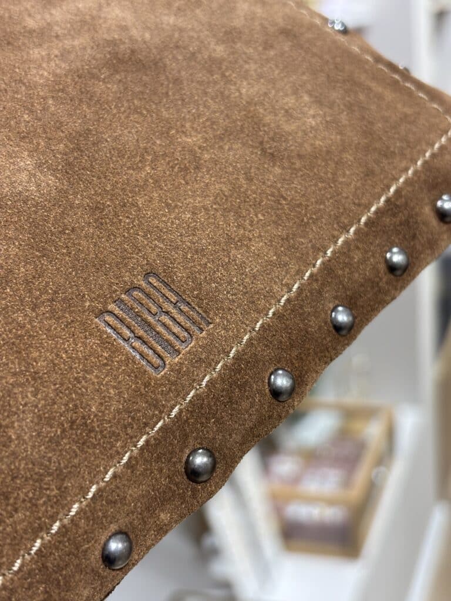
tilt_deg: -16.7
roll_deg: +4.7
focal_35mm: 52
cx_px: 226
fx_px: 903
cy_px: 300
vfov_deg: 36.8
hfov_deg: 28.0
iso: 50
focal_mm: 5.96
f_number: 1.6
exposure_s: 1/50
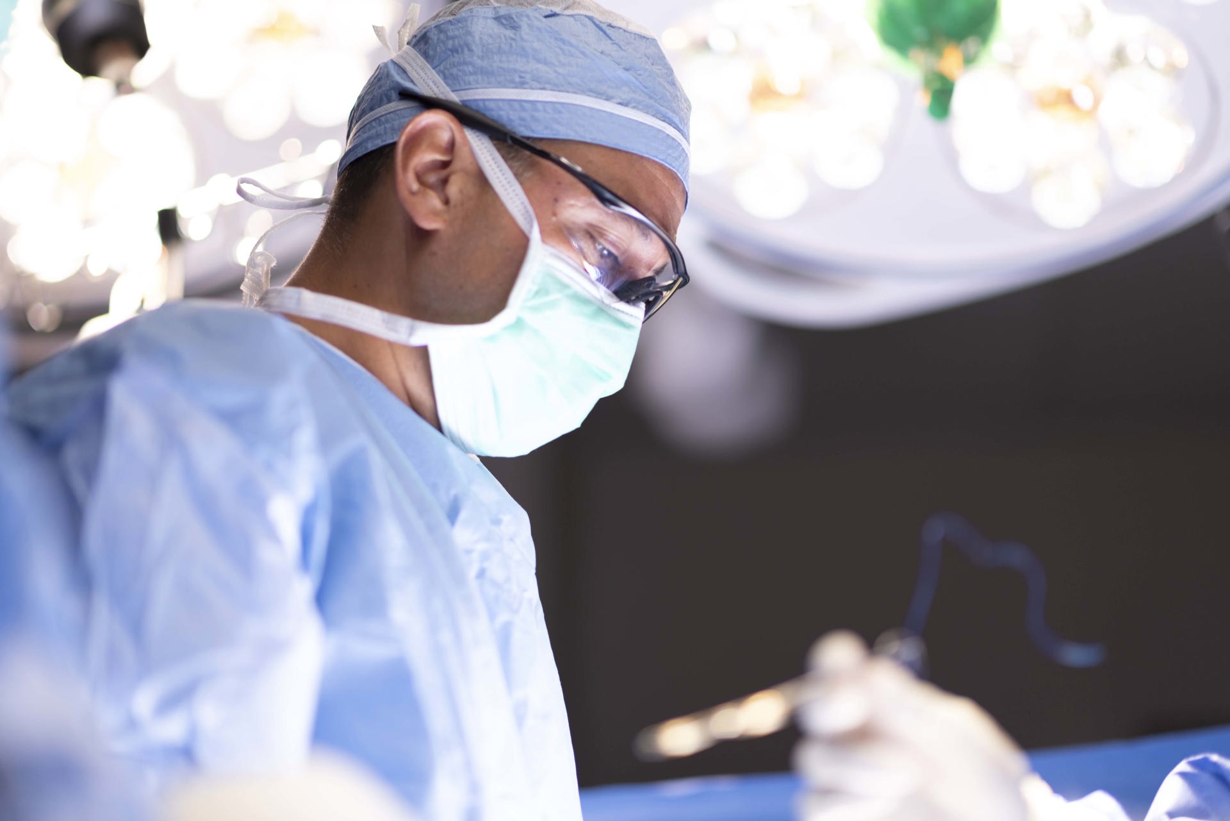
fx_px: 2905
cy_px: 410
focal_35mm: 85
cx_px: 615
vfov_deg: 16.1
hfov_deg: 23.9
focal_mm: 85
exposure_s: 1/100
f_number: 1.4
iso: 200
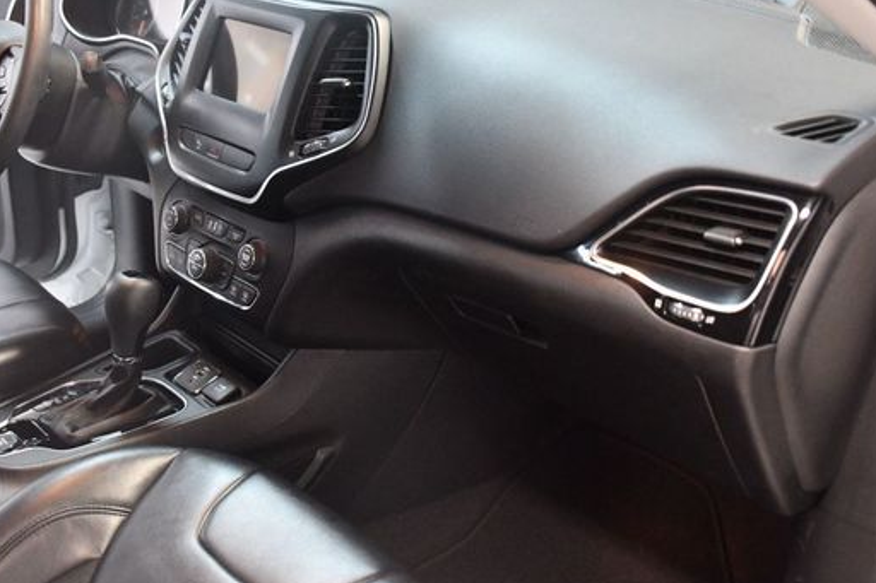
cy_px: 248
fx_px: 1095
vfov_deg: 29.8
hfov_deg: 43.5
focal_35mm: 45
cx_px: 366
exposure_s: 1/60
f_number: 3.8
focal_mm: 24
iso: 8000
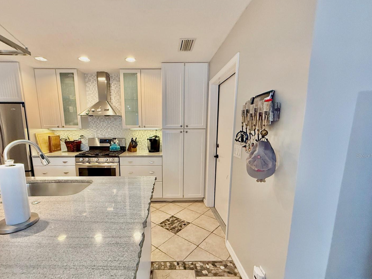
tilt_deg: -8.7
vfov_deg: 77.8
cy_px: 155
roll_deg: -0.1
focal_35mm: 16
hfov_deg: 94.2
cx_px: 169
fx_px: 172
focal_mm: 2.22
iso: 320
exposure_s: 1/120
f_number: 2.2
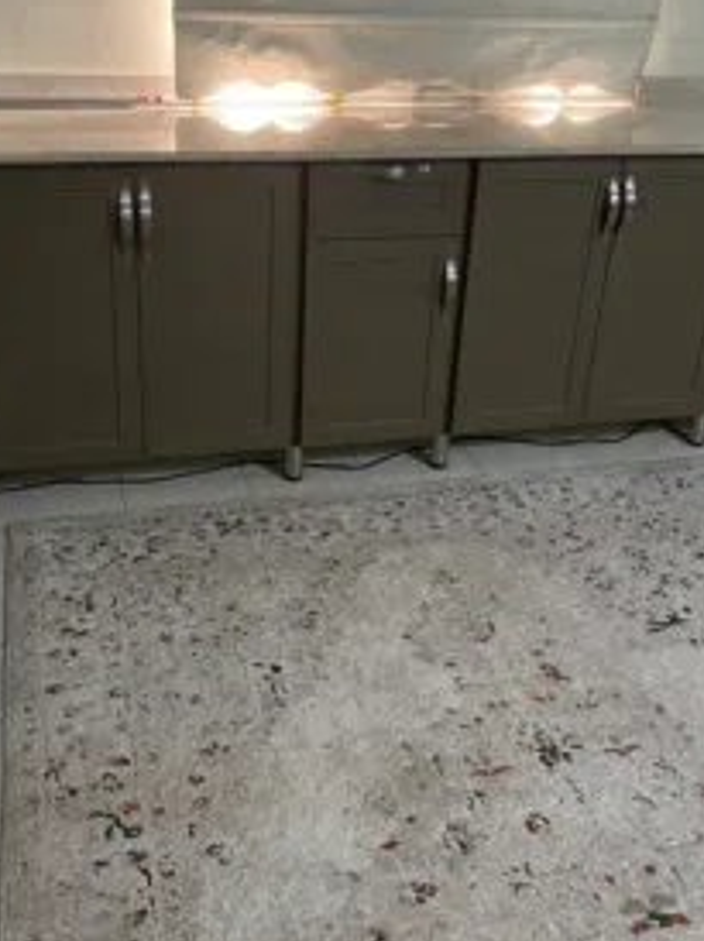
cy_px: 392
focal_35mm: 38
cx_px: 323
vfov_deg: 48.8
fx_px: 1032
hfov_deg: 37.6
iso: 500
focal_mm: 4.2
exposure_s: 1/45
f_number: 1.6
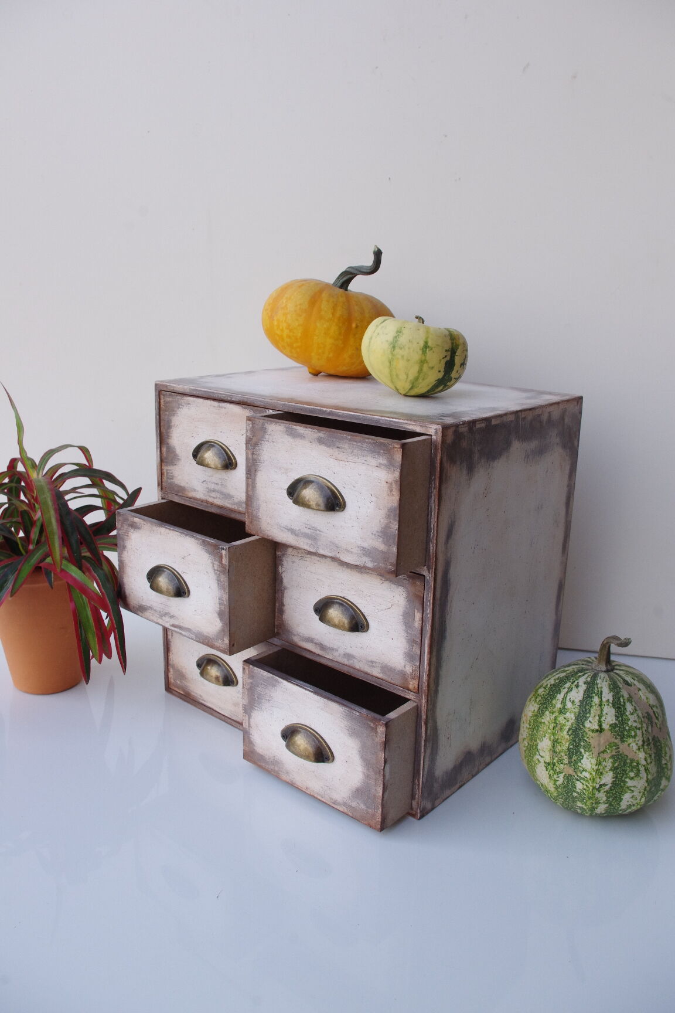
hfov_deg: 43.6
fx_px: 844
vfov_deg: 61.9
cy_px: 506
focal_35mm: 30
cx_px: 338
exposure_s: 1/200
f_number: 8
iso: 800
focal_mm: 20
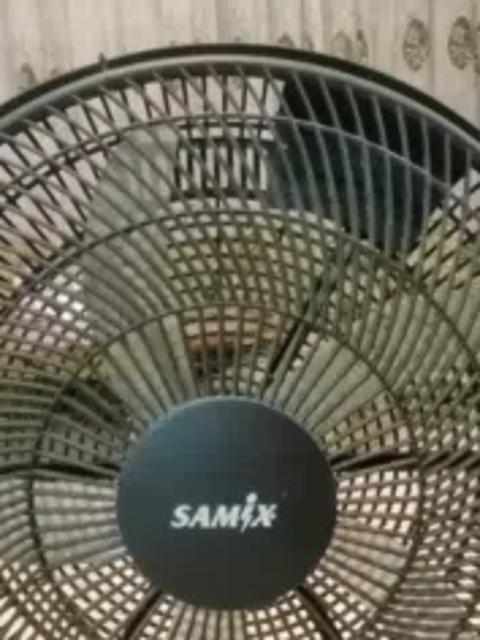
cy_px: 507
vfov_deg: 41.2
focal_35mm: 44
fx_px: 813
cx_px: 233
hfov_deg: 32.9
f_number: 1.8
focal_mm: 3.95
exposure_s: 1/20
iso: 800
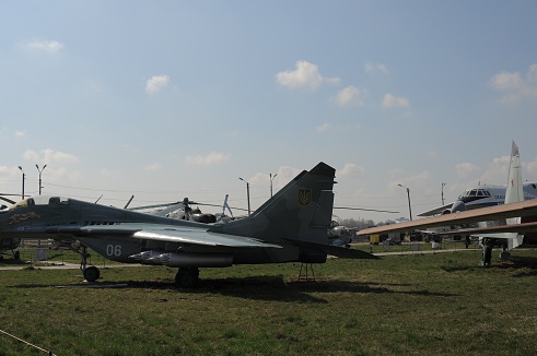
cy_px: 179
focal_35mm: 44
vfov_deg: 30.4
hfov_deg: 44.4
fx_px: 655
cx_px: 222
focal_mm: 24
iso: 200
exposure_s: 1/2000
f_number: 6.3
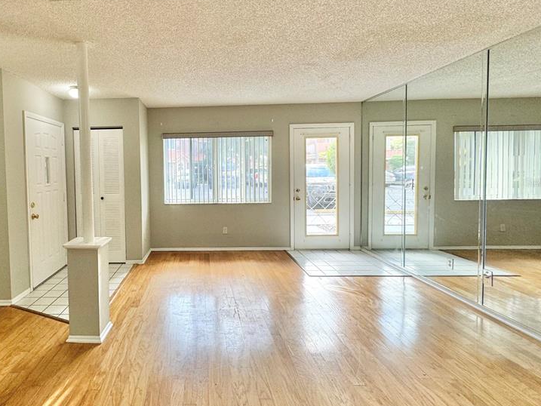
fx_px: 313
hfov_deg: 79.3
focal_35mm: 20
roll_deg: +0.7
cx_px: 185
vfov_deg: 65.8
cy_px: 182
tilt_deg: -2.8
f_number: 2.2
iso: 125
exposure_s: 1/120
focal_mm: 2.22
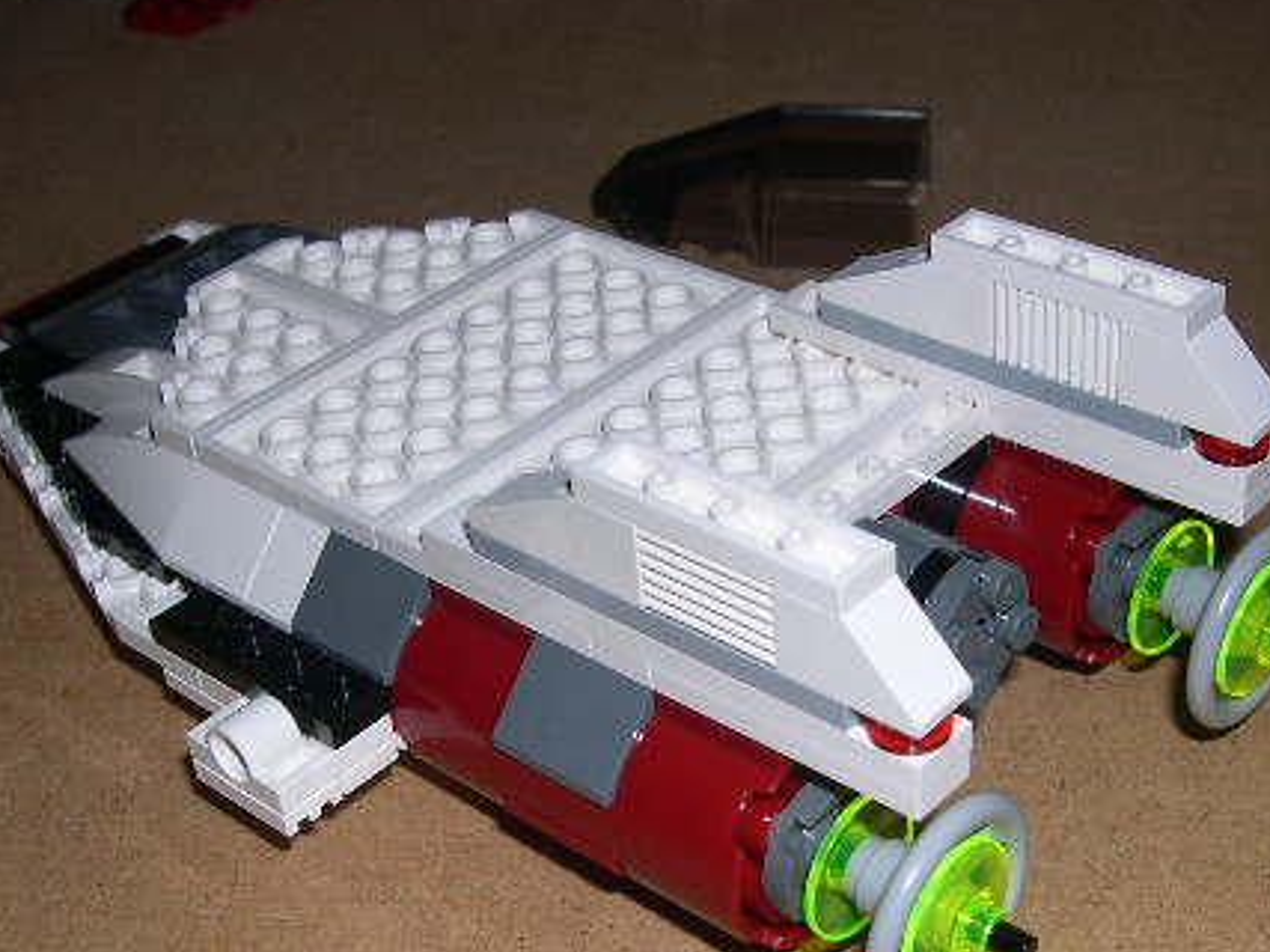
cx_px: 684
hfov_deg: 33.8
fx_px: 2091
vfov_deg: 25.5
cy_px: 622
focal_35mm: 57
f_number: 7.6
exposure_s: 1/60
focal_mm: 8
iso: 100
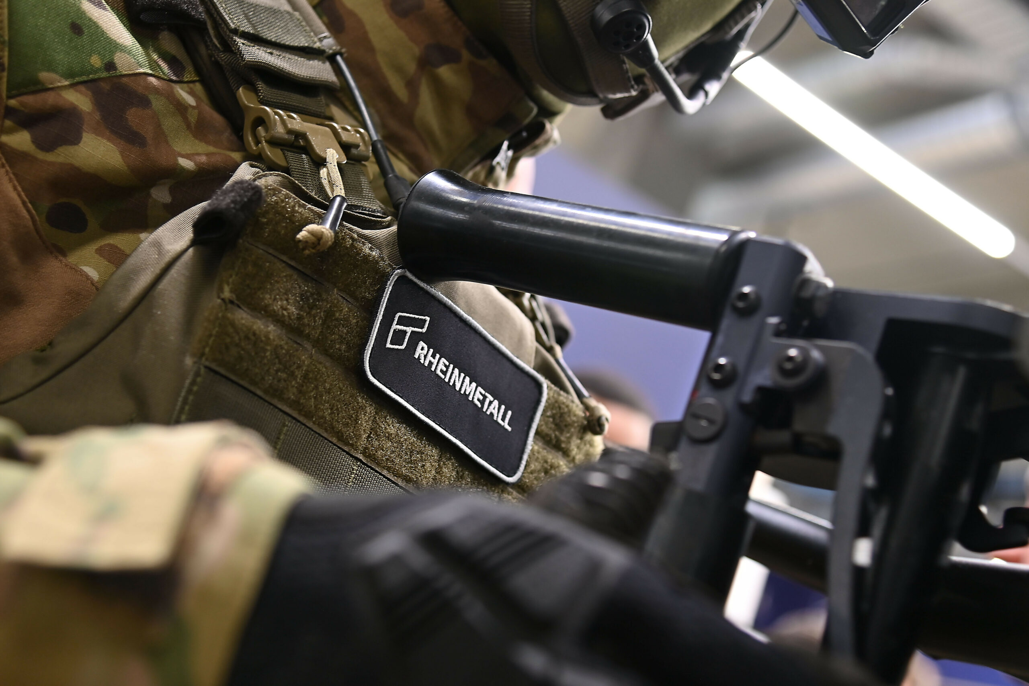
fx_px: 1429
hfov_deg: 39.6
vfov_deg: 27.0
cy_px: 343
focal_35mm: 50
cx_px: 514
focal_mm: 50
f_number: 4
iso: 560
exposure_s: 1/30
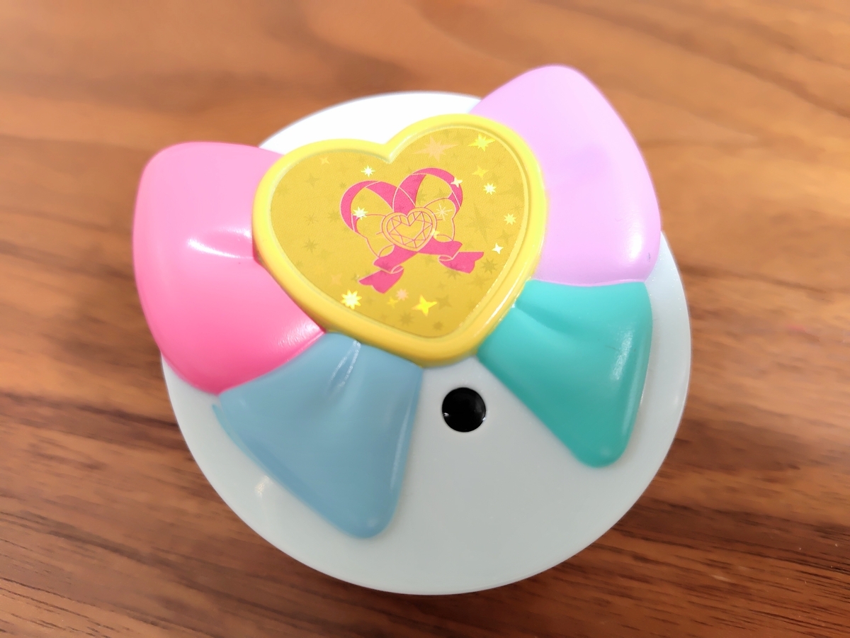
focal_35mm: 23
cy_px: 319
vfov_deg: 58.9
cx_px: 425
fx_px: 565
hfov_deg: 73.9
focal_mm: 5.6
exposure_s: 1/50
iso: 560
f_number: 1.9
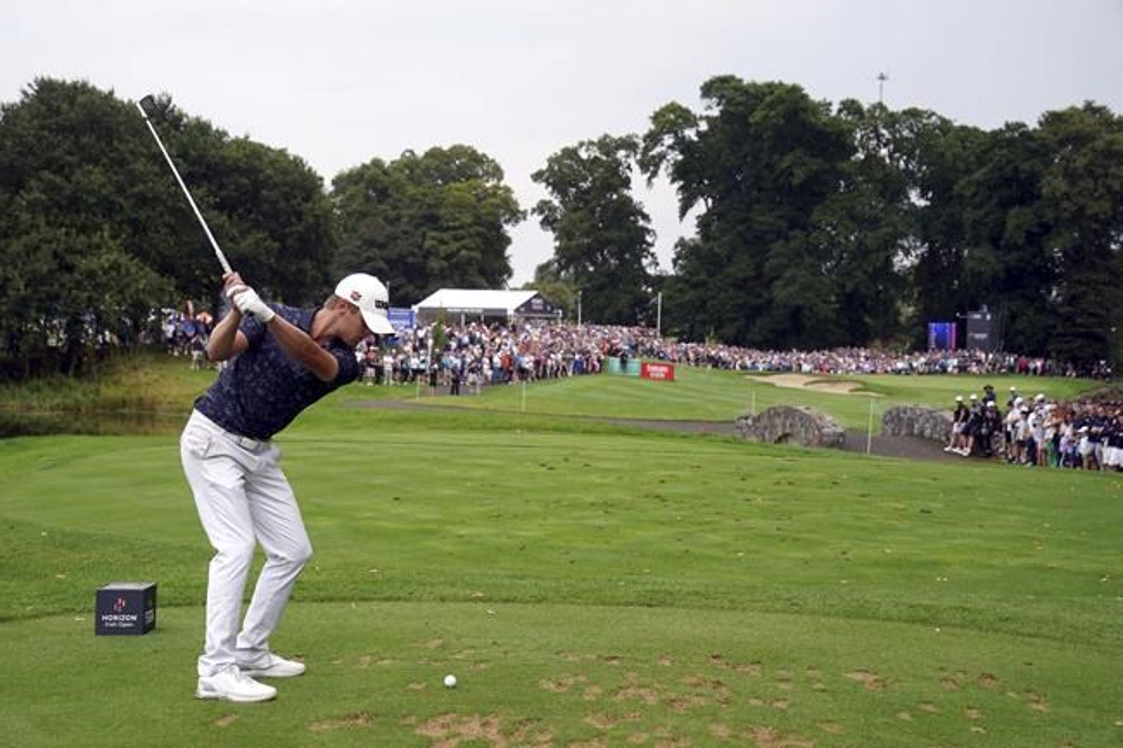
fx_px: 1902
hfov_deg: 32.9
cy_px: 374
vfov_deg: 22.2
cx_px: 562
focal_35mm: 61
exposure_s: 1/1000
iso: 800
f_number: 5.6
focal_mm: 61
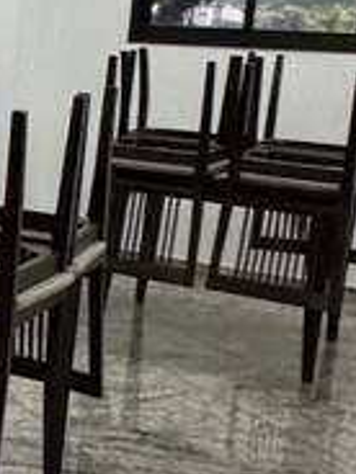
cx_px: -552
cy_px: 121
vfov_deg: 23.6
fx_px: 1124
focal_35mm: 82
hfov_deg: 12.8
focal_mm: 2.22
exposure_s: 1/60
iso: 640
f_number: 2.2
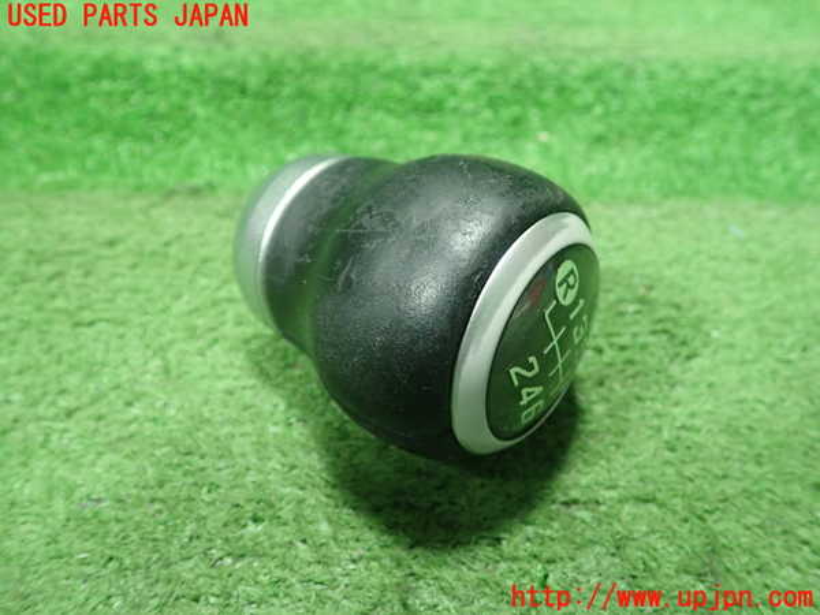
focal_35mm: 30
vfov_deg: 46.8
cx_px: 410
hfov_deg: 60.0
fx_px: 711
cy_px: 308
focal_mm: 5.5
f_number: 2.3
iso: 800
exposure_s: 1/125
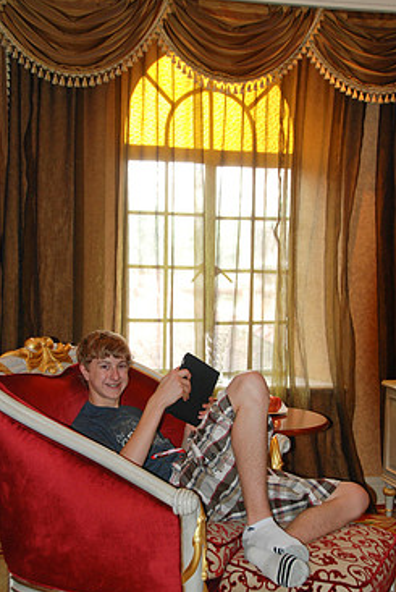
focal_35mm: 48
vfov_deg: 41.0
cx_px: 190
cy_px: 328
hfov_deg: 28.1
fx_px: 790
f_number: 4
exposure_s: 1/60
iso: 400
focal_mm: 26
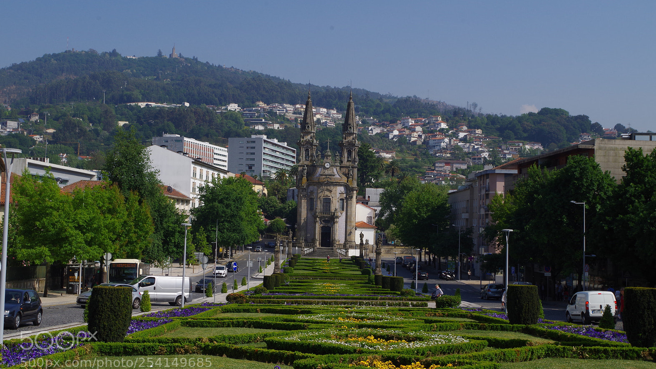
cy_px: 175
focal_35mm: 52
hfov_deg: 39.9
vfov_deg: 23.0
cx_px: 327
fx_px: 904
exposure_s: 1/250
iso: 200
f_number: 14
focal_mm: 32.5
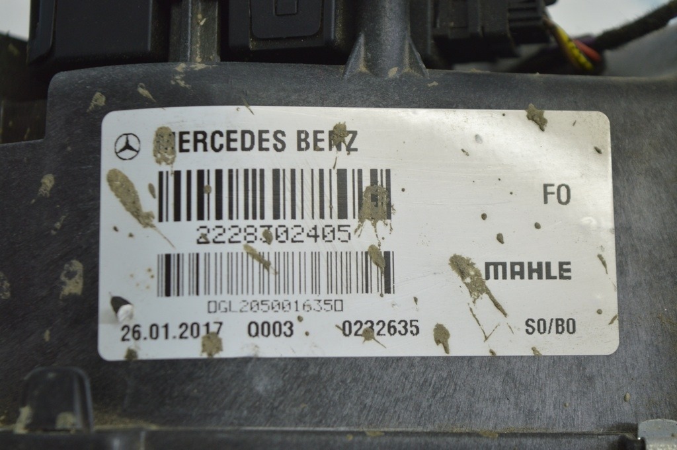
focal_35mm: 82
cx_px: 338
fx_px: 1550
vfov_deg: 16.5
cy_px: 225
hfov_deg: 24.6
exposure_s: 1/40
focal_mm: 55
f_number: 5.6
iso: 400
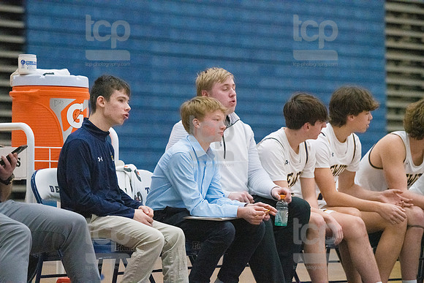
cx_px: 212
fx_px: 1826
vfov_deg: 8.9
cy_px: 142
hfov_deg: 13.2
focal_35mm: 155
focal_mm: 155
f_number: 4.5
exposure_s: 1/1600
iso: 10000
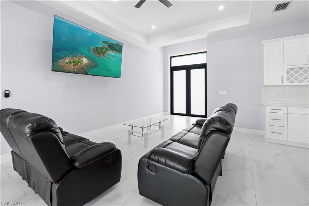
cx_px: 154
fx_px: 129
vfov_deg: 77.3
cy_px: 103
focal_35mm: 15
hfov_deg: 100.4
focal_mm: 10
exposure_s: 1/15
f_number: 8
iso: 640
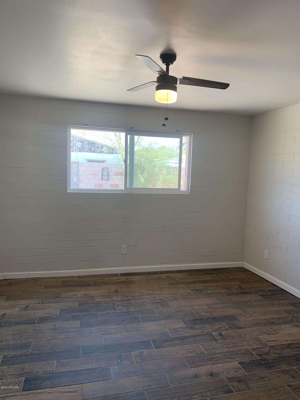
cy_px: 200
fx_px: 300
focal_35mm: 26
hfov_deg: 53.1
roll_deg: -2.5
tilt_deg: -5.7
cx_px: 150
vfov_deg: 67.3
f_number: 1.8
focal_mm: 4.25
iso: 64
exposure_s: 1/120
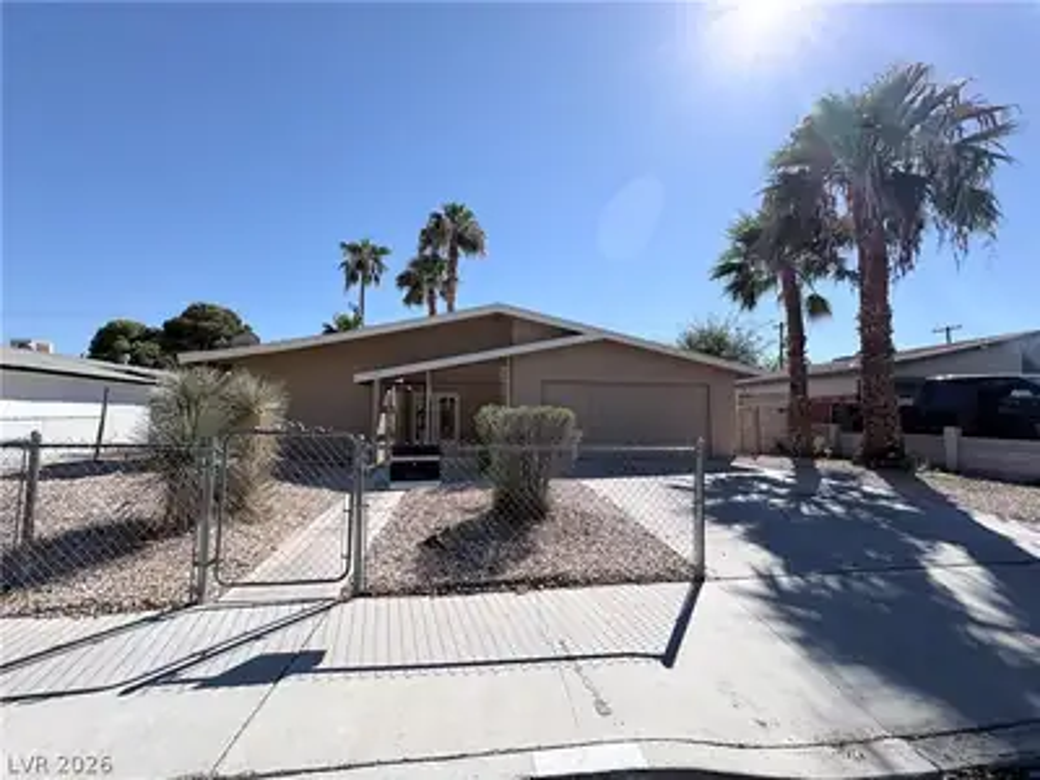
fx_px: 421
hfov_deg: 102.1
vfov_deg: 85.7
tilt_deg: +7.7
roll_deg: -1.1
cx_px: 520
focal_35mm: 14
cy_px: 390
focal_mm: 2.22
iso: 50
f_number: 2.2
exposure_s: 1/1832
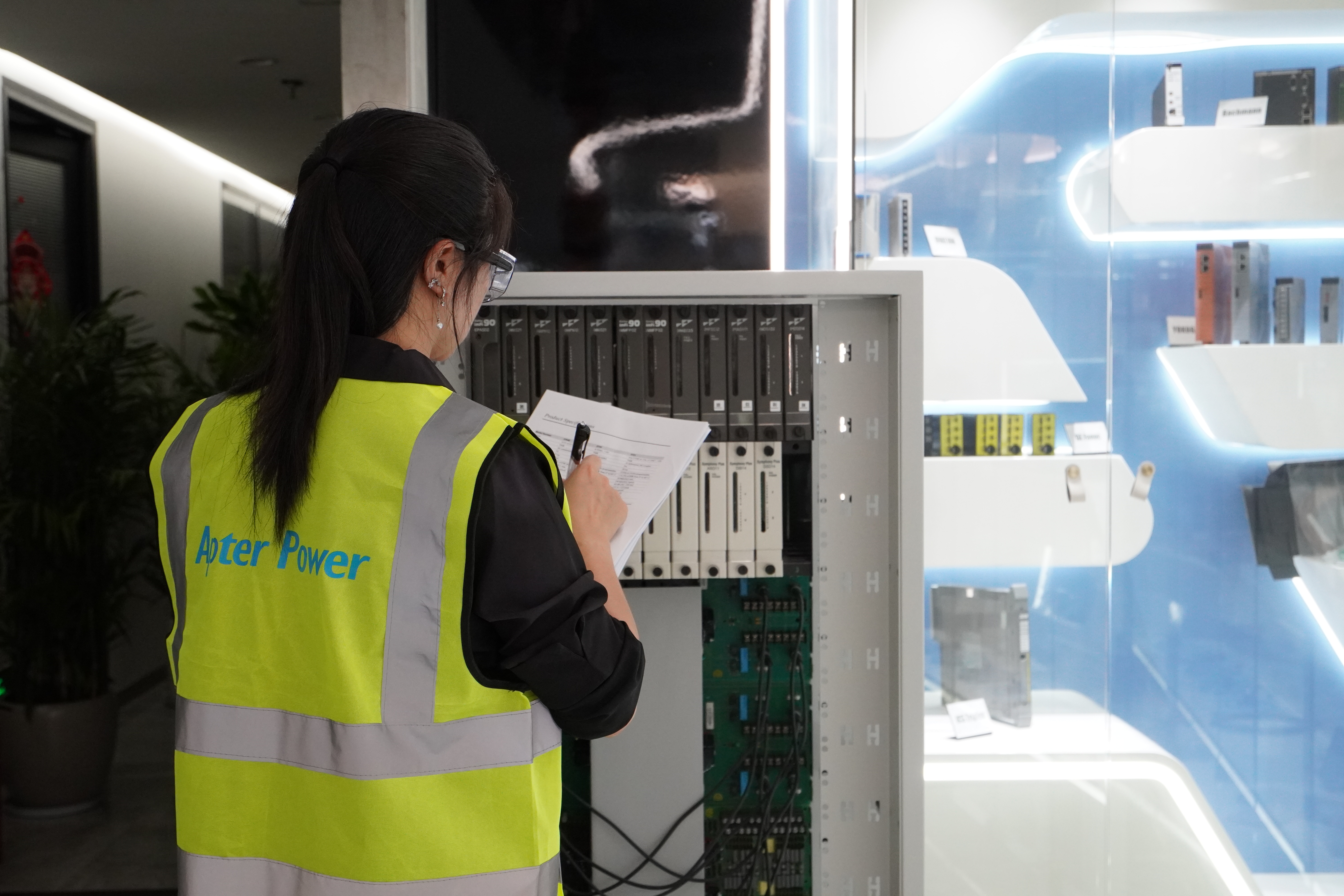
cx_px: 672
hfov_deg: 43.6
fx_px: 1680
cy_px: 448
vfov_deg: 29.9
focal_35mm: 45
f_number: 4
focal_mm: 30
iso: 2500
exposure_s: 1/160
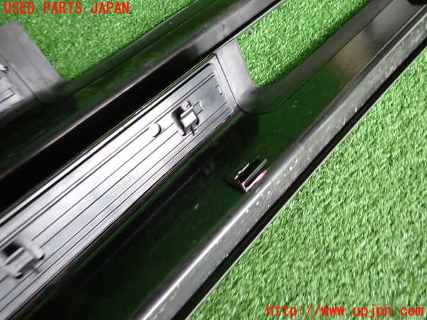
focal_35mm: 25
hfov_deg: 69.4
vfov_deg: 54.9
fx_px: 308
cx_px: 214
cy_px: 160
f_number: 2
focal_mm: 4.5
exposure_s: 1/40
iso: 200
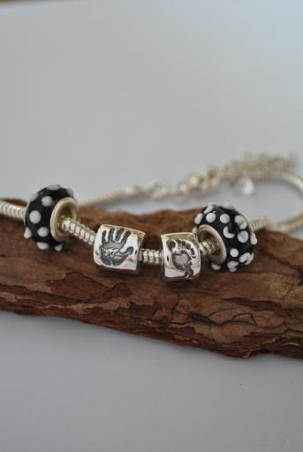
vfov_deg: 29.2
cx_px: 152
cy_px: 226
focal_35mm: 69
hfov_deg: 19.8
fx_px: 868
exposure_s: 1/30
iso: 360
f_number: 5.3
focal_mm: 46
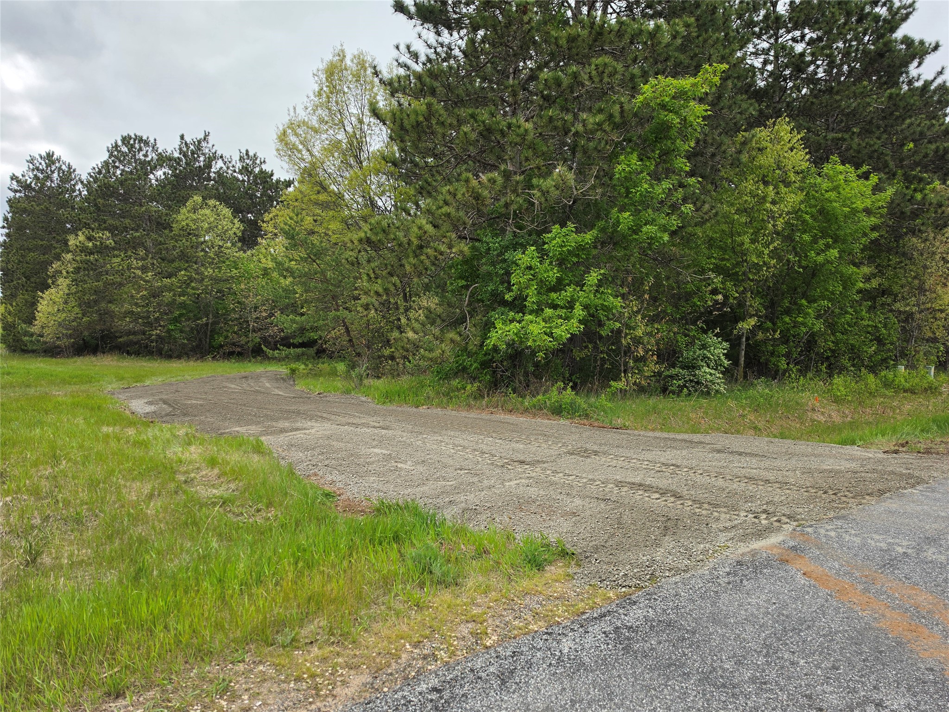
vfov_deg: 58.9
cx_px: 474
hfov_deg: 73.9
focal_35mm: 23
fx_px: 631
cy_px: 356
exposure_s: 1/5955
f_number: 1.4
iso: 64
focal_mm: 6.5
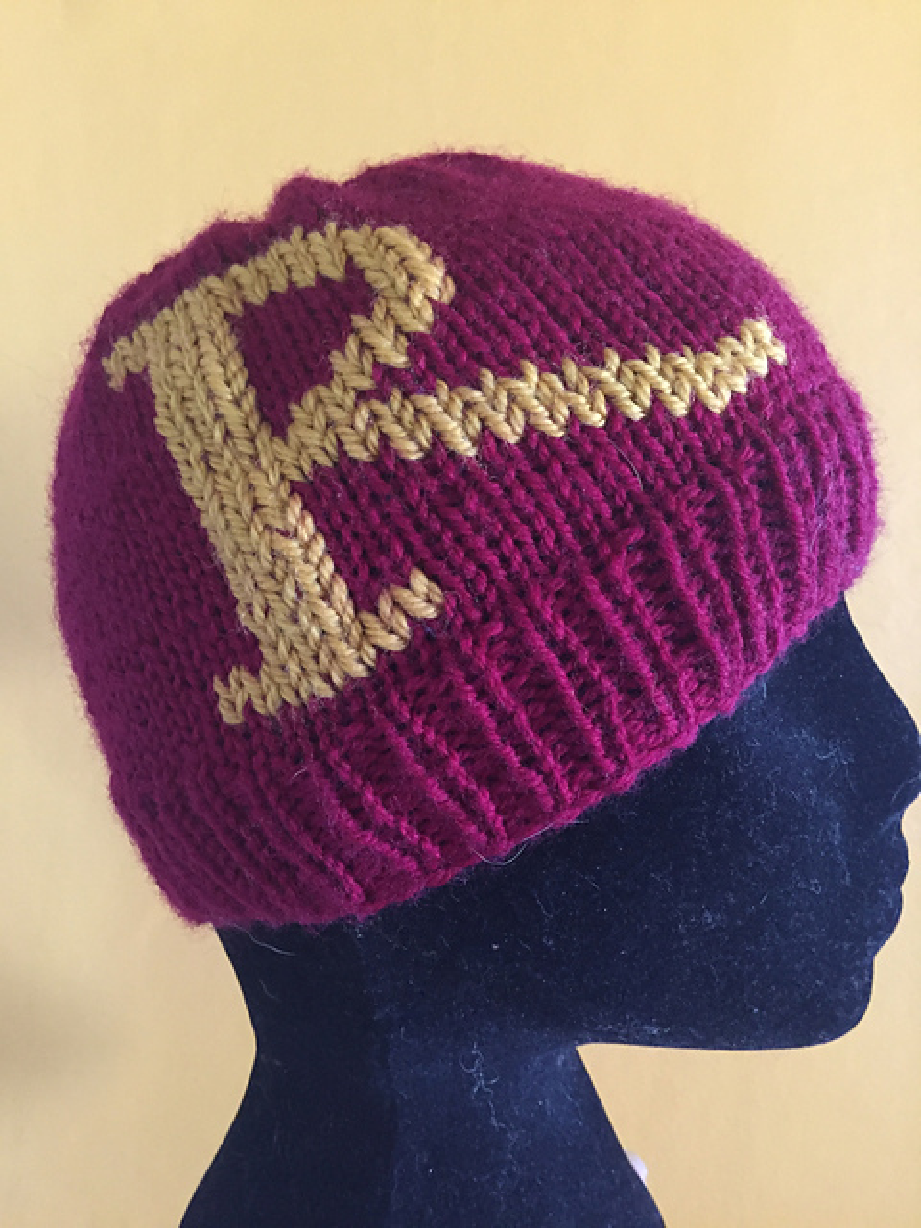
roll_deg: -0.9
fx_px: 1029
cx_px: 460
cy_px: 614
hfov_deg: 48.2
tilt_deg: -4.2
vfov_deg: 61.7
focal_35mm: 29
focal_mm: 4.15
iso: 320
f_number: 2.2
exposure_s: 1/17
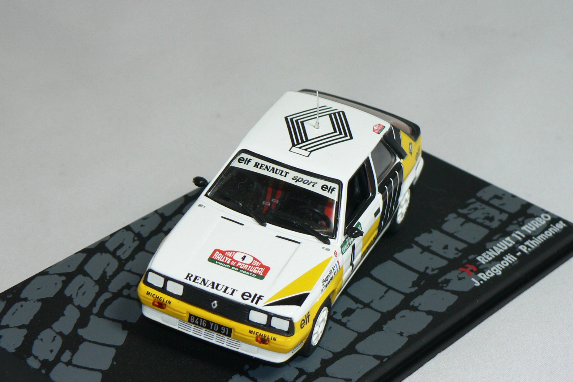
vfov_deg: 11.0
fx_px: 1989
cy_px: 213
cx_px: 253
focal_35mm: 125
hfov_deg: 16.4
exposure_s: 1/60
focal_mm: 14.5
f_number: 3.2
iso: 80
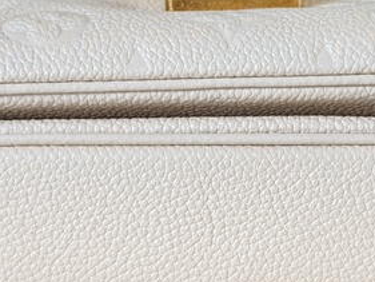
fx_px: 1864
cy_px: 151
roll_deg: -0.6
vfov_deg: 8.6
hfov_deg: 11.5
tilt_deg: -17.0
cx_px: 223
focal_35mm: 172
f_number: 1.78
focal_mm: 6.76
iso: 50
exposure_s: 1/50
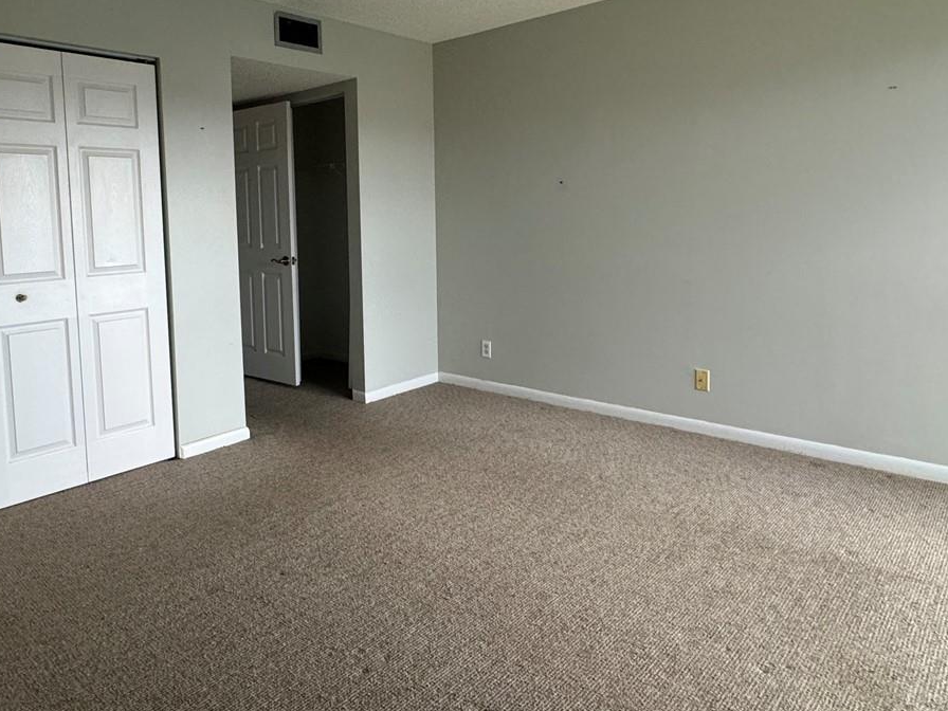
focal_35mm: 25
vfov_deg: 54.3
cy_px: 269
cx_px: 376
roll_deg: +1.0
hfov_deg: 68.6
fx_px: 685
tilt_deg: -3.6
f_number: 2.2
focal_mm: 2.22
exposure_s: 1/67
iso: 320
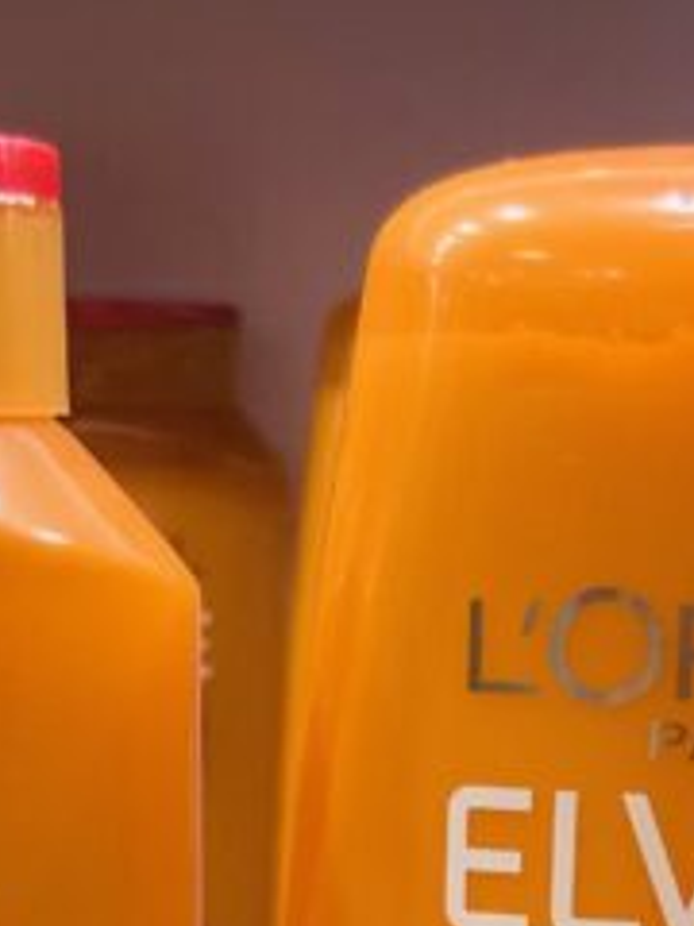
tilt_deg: -24.0
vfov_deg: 15.0
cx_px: 401
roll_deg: -1.1
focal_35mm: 111
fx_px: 2967
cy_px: 1748
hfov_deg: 13.3
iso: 80
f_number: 1.6
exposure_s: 1/120
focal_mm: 4.2
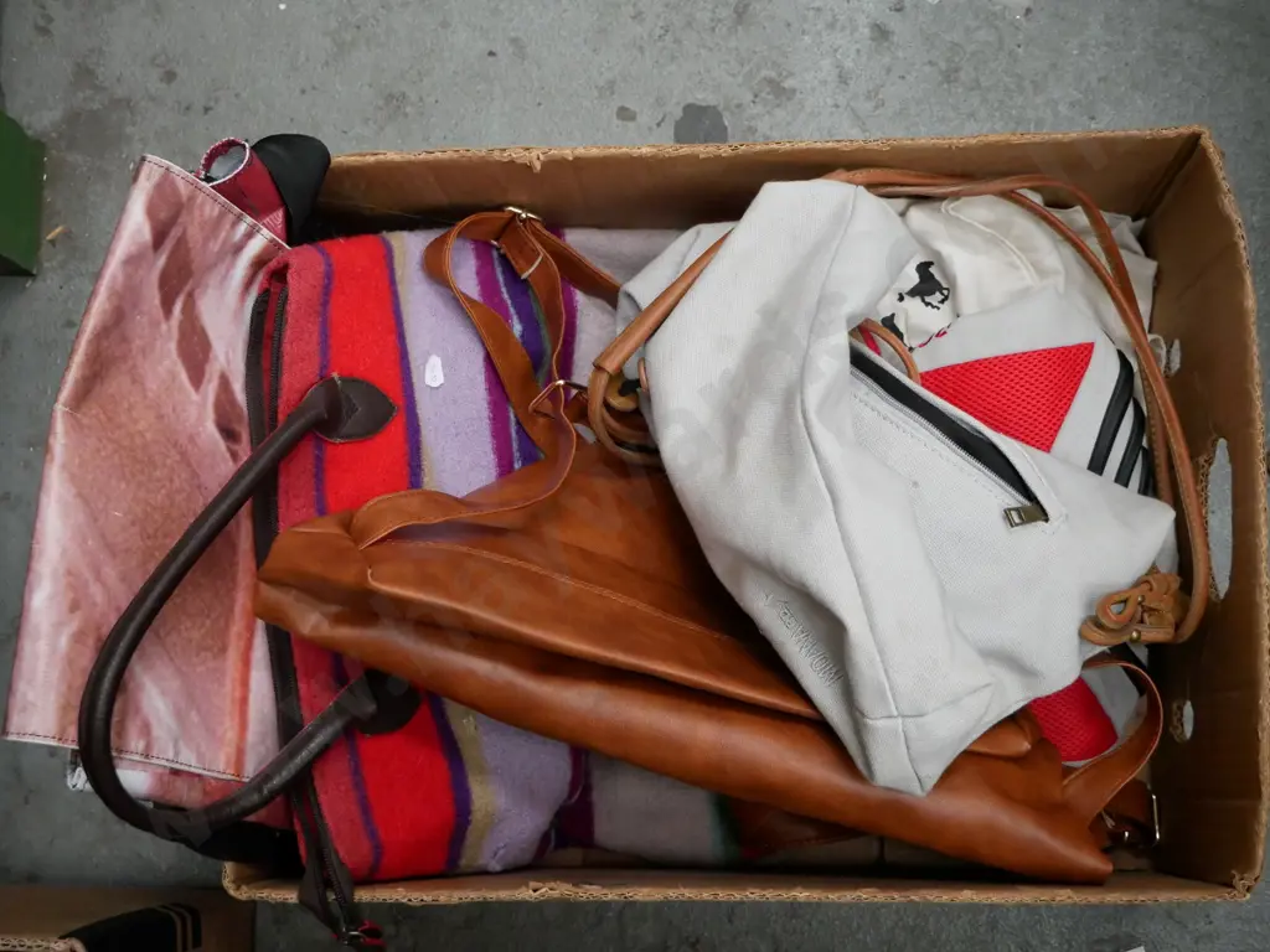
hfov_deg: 42.9
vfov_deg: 32.9
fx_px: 1614
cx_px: 635
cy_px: 476
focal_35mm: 44
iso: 2500
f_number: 4.2
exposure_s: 1/60
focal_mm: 22
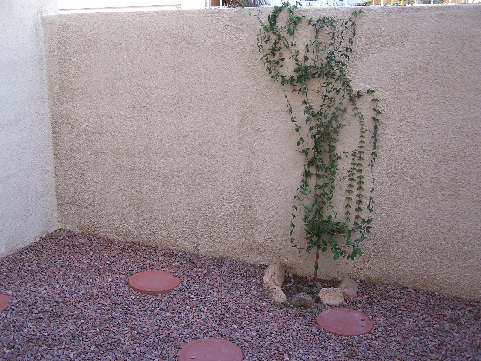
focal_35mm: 38
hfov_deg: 49.0
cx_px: 240
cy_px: 180
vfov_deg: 37.7
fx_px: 528
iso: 80
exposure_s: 1/80
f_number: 2.8
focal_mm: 6.3
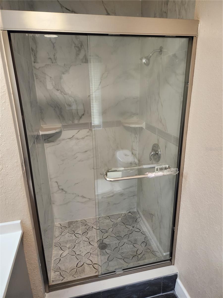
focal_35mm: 23
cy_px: 149
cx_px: 112
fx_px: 198
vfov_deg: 73.9
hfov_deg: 58.9
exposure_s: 1/120
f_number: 1.8
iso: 200
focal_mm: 5.4
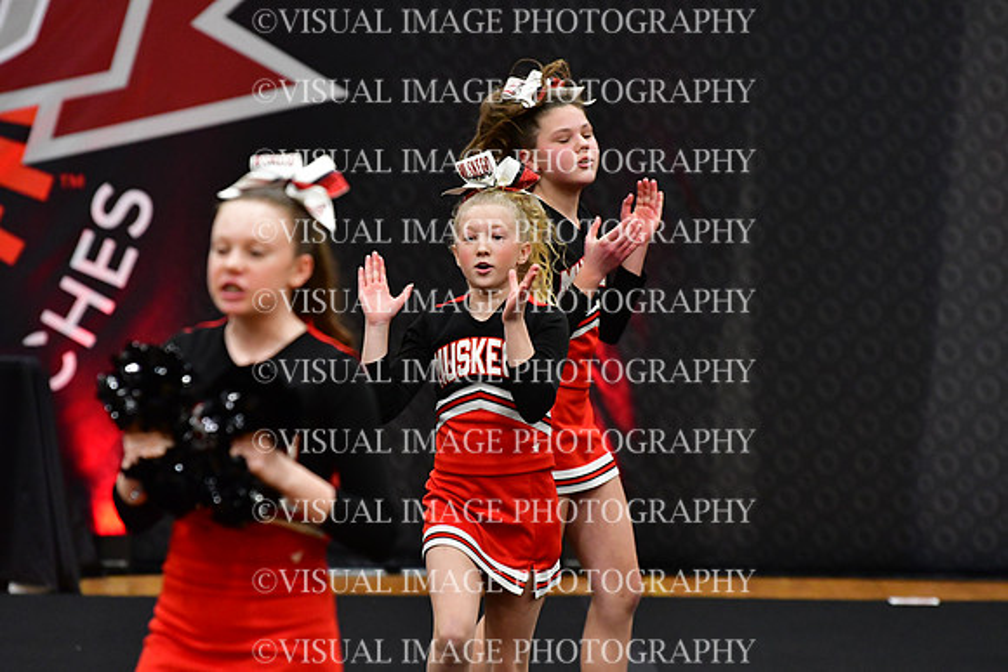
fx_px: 8402
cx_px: 504
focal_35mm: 300
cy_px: 336
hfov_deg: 6.9
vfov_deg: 4.6
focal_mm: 200
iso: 4000
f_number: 3.5
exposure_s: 1/500
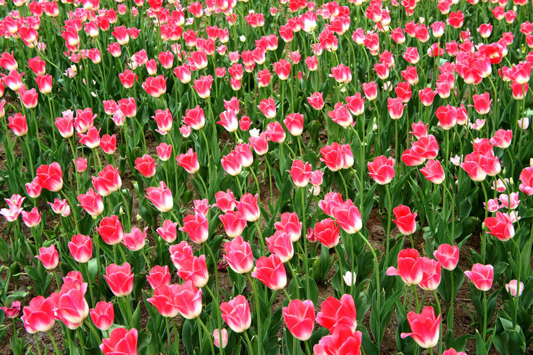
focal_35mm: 56
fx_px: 821
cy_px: 178
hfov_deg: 36.0
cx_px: 266
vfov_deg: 24.4
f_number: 5.6
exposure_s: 1/80
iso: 200
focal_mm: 37
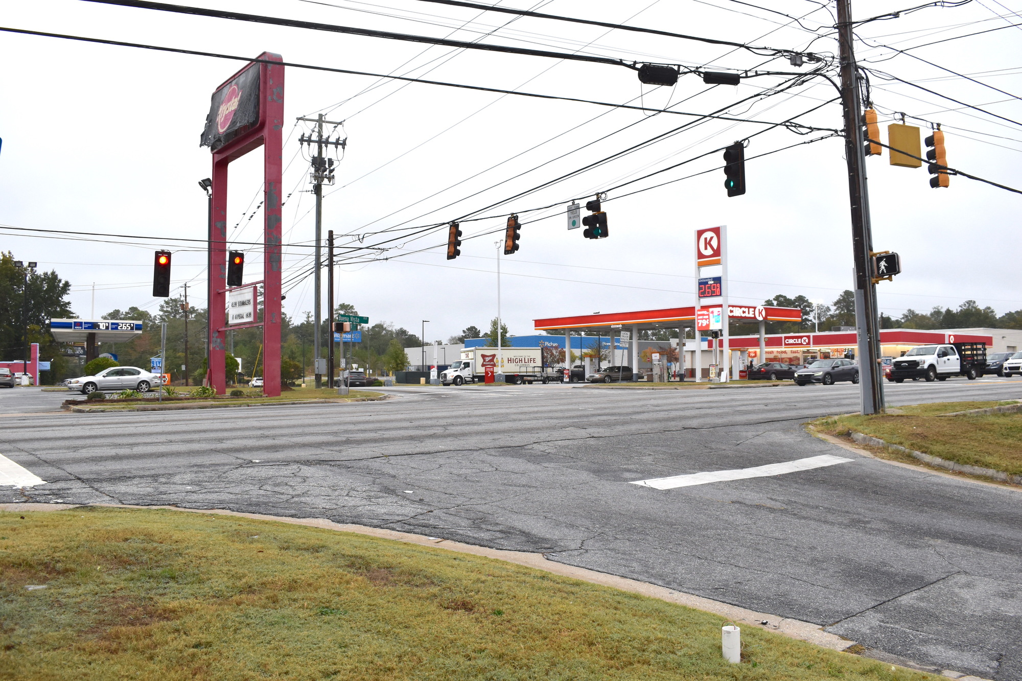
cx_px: 511
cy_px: 340
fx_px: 894
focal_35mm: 32
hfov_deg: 59.5
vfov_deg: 41.7
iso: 400
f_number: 7.1
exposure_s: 1/200
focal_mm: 21
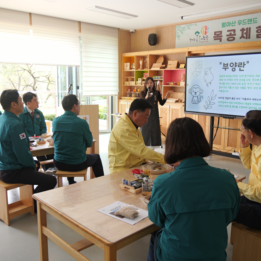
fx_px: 282
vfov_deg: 49.7
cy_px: 131
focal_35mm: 33
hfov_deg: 49.7
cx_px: 131
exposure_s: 1/30
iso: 100
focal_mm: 14
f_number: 3.5
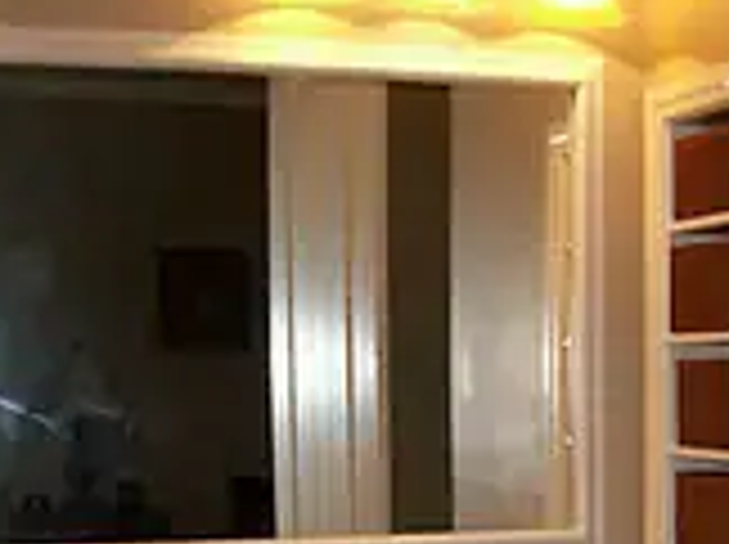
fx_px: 1766
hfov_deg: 23.0
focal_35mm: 84
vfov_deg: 17.0
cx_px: 567
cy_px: 575
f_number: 2.7
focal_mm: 5.6
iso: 140
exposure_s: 1/112
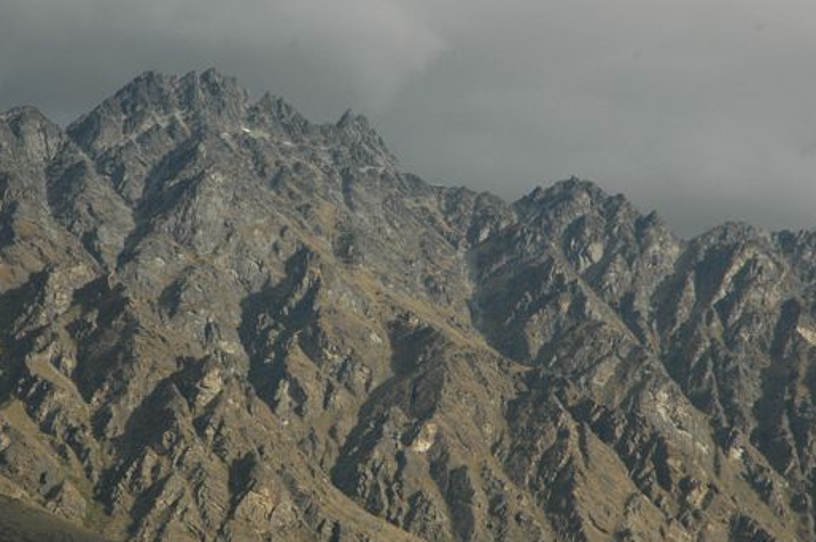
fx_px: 2966
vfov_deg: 10.4
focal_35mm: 131
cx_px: 366
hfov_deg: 15.7
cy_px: 285
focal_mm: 70
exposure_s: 1/320
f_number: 9
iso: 800
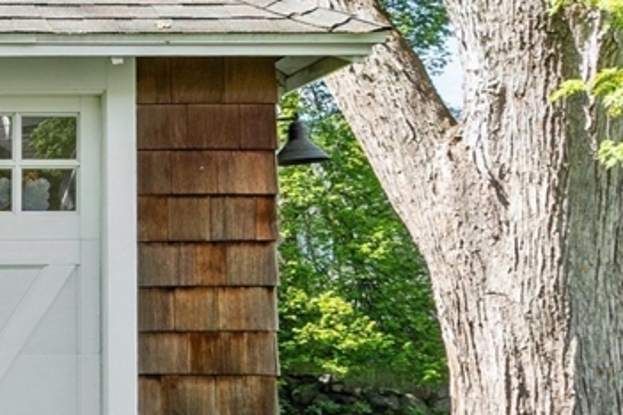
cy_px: 338
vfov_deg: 19.2
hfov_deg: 24.8
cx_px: -201
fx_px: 1211
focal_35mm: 70
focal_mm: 16
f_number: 8
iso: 200
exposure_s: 1/125
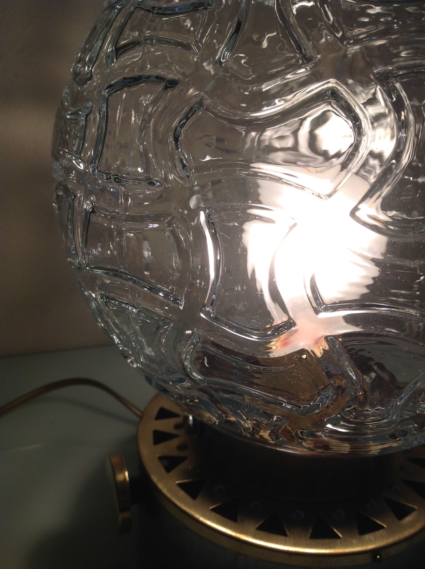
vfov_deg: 52.7
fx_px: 574
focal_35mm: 35
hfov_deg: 40.6
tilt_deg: -20.9
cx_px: 212
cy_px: 284
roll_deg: -2.6
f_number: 2.4
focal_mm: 4.28
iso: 50
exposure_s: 1/50
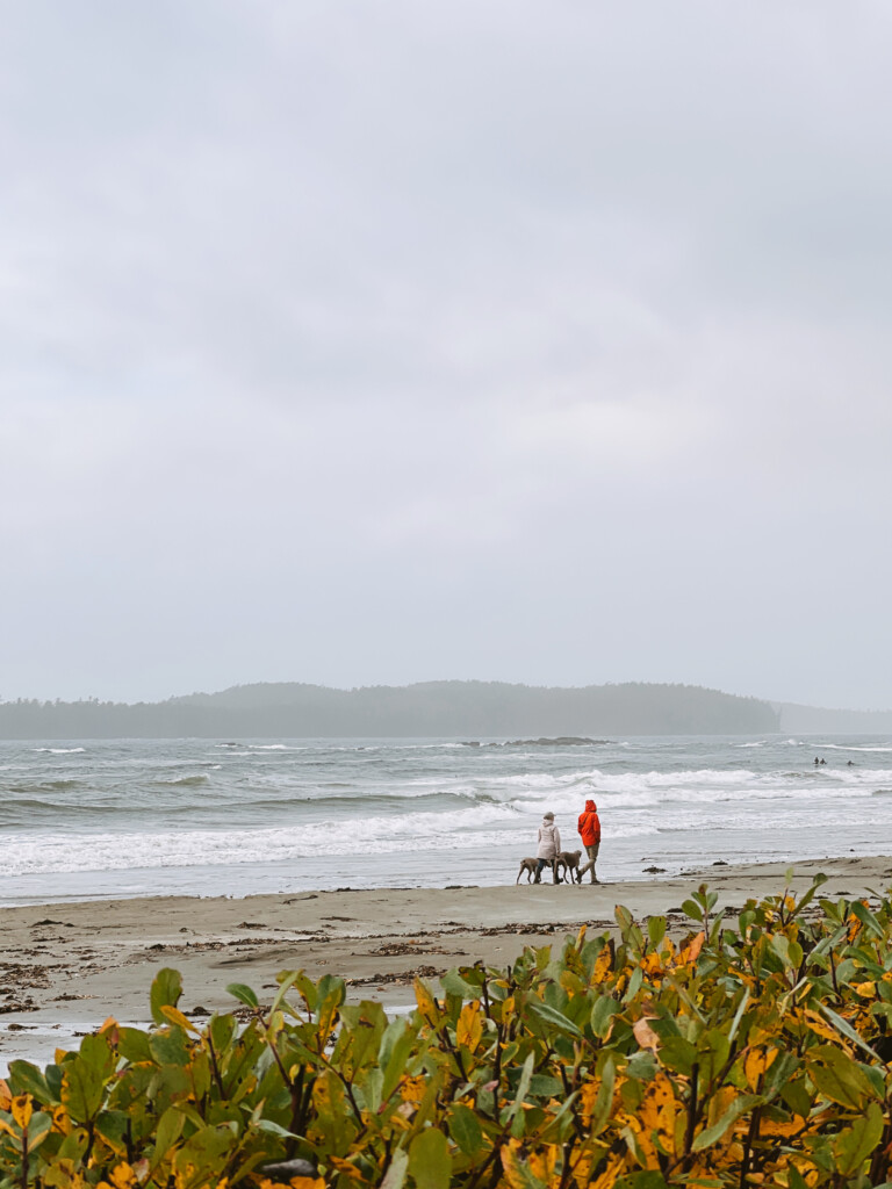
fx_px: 2646
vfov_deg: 25.3
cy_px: 594
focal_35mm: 77
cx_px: 446
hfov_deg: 19.1
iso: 32
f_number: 2.8
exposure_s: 1/763
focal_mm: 9
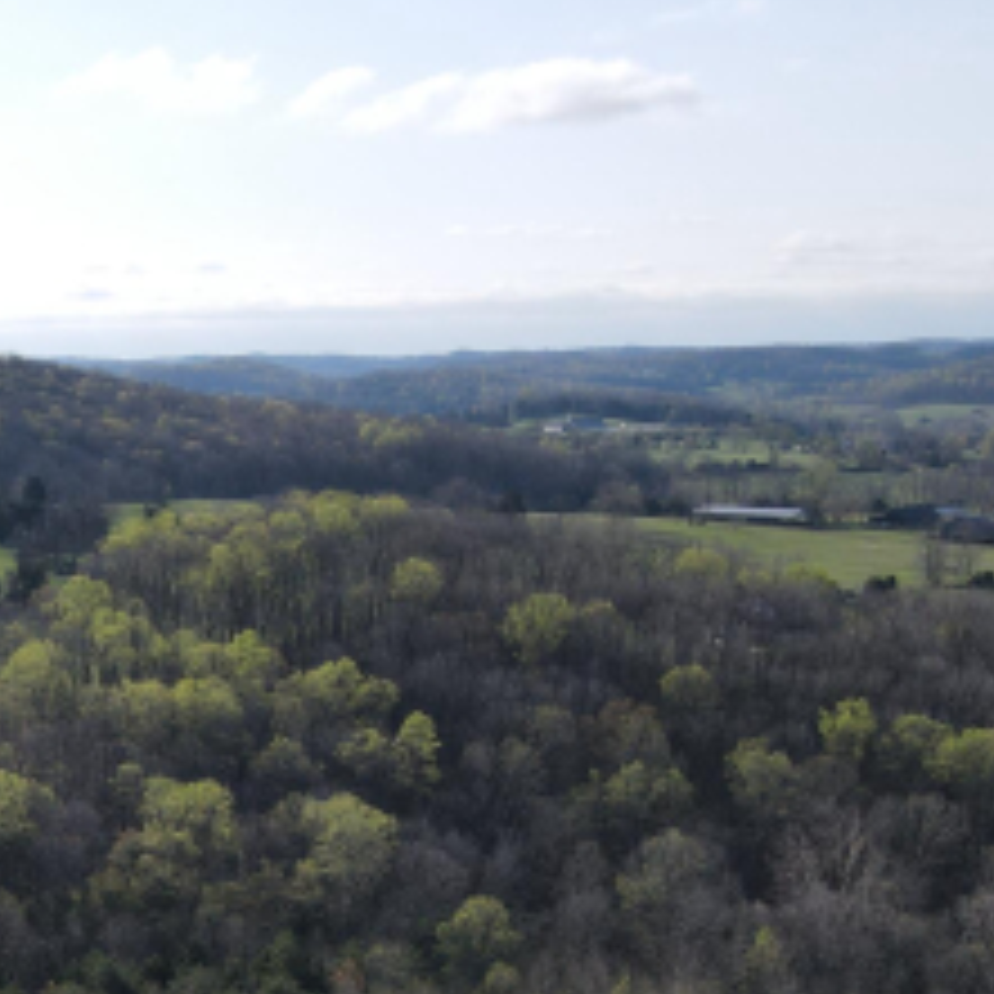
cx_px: -146
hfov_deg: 24.7
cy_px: 1043
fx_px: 2079
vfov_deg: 25.3
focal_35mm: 64
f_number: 2.8
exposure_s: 1/725
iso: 100
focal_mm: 4.5
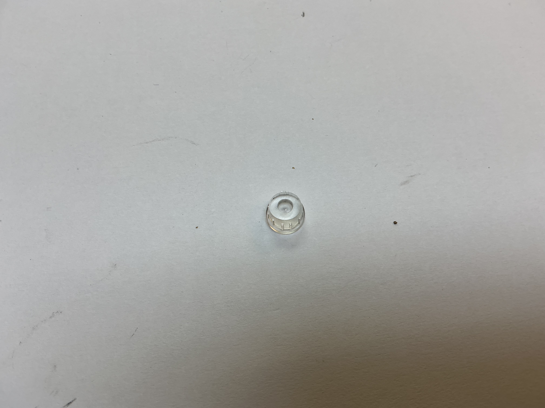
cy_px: 204
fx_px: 457
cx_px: 272
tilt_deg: -68.6
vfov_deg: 48.2
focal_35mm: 29
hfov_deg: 61.7
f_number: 1.8
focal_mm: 3
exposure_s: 1/100
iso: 16
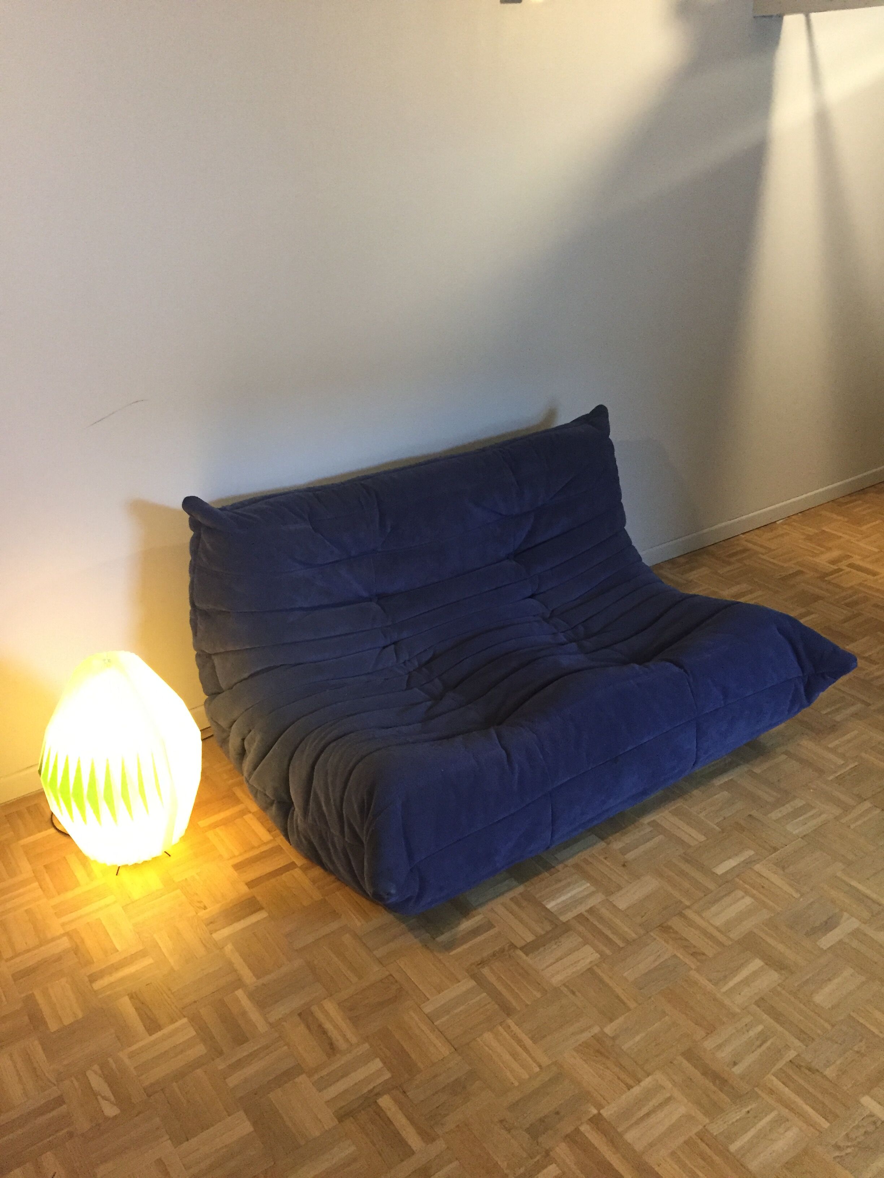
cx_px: 442
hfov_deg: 48.2
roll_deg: +2.6
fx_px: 987
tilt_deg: -24.3
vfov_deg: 61.7
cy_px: 589
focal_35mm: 29
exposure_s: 1/25
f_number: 2.2
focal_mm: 4.15
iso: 250
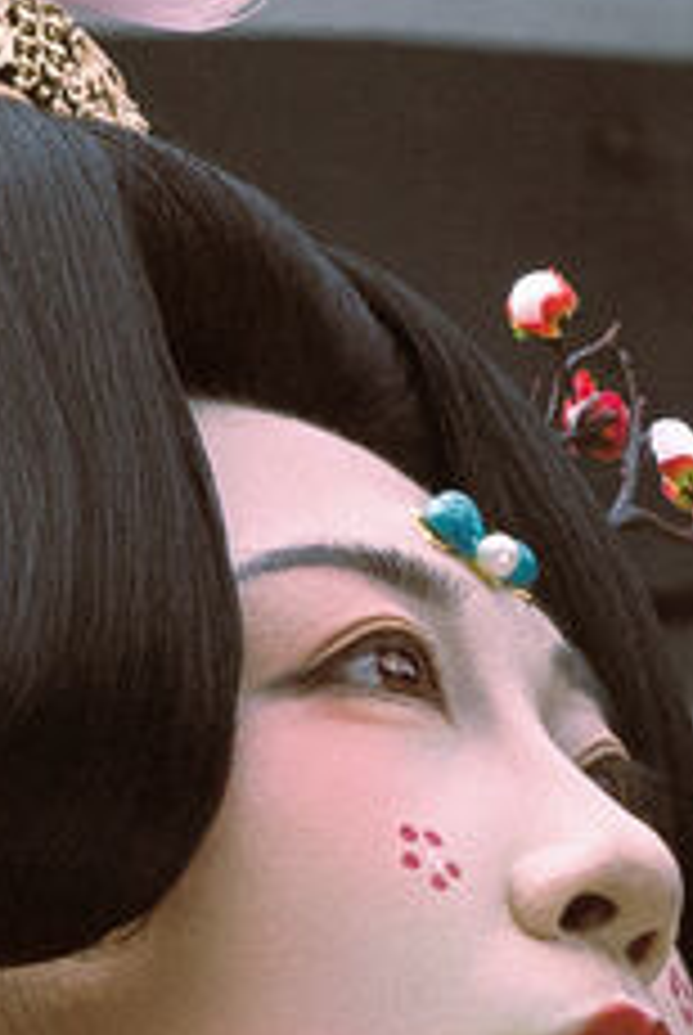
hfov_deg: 2.2
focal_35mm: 625
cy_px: 22
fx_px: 17991
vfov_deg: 3.3
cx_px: 1449
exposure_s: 1/400
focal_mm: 80
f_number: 11
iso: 500
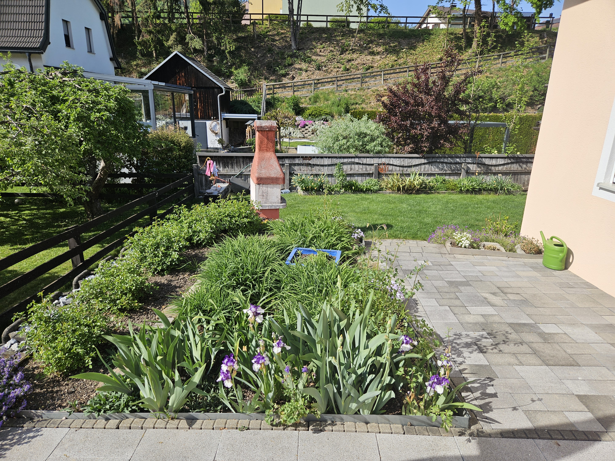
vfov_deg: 58.9
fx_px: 409
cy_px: 230
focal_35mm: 23
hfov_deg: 73.9
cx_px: 308
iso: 25
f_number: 1.8
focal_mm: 5.4
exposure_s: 1/1668
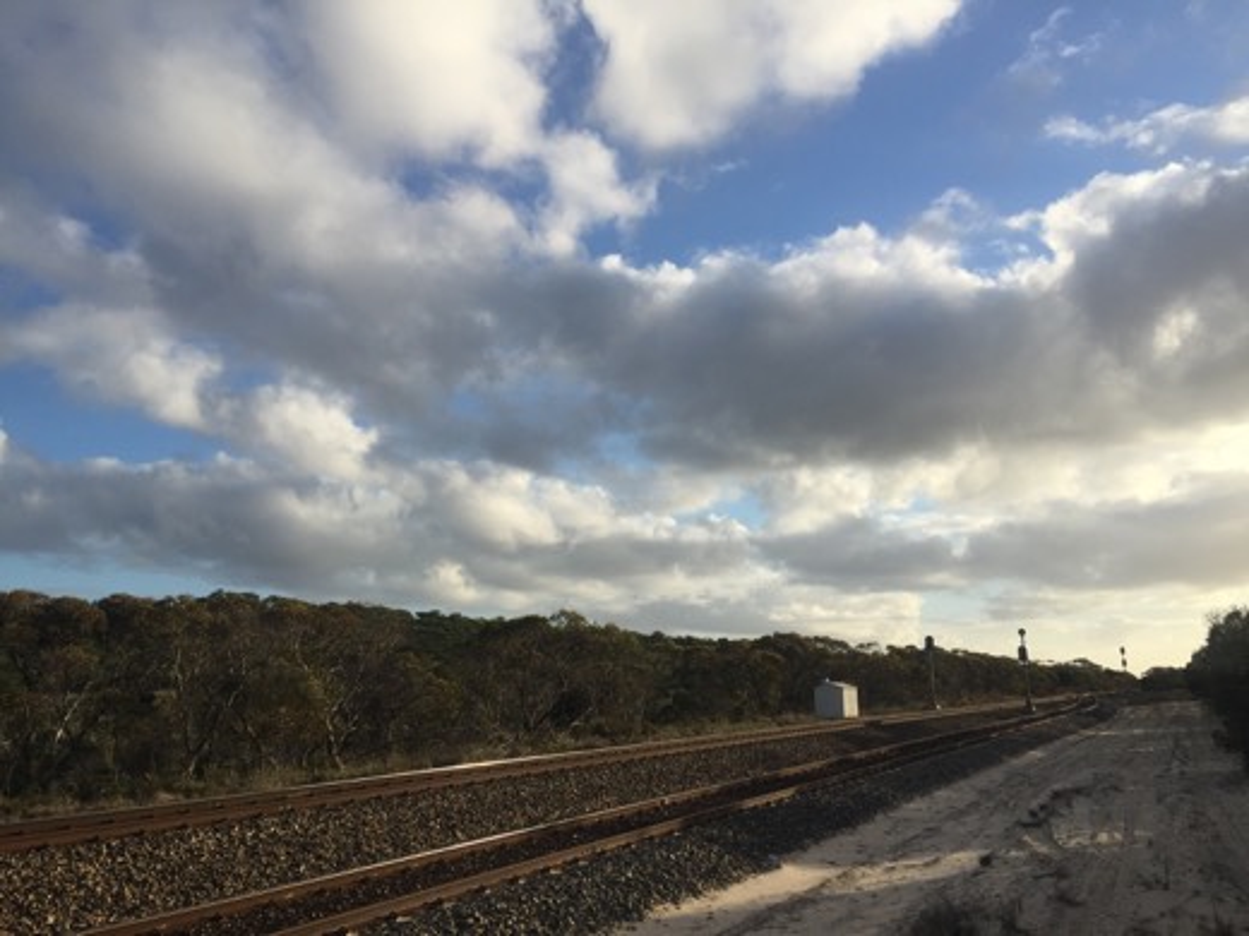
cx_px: 624
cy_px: 468
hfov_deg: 61.7
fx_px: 1046
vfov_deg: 48.2
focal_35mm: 29
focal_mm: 4.15
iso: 32
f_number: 2.2
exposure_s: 1/1799
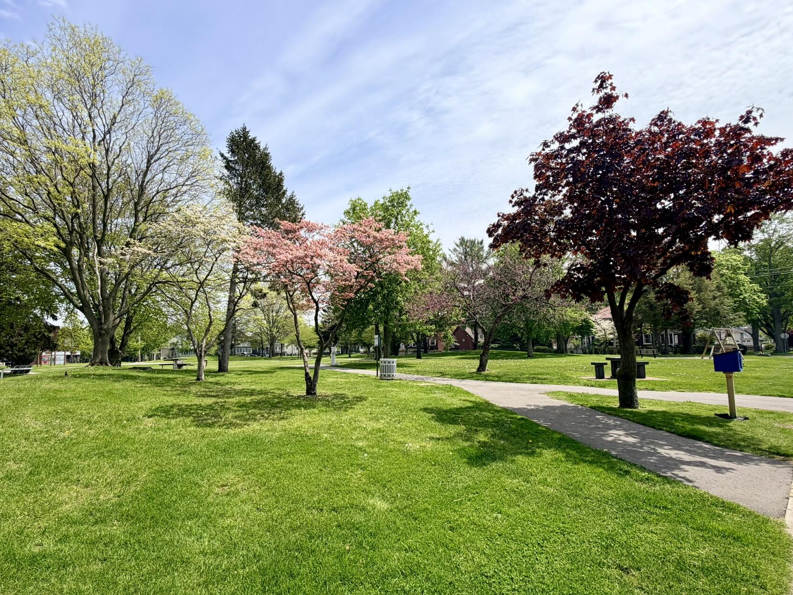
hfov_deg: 90.5
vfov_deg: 74.6
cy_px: 323
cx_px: 344
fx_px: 389
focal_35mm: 17
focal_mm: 2.22
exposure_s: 1/928
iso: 20
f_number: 2.2
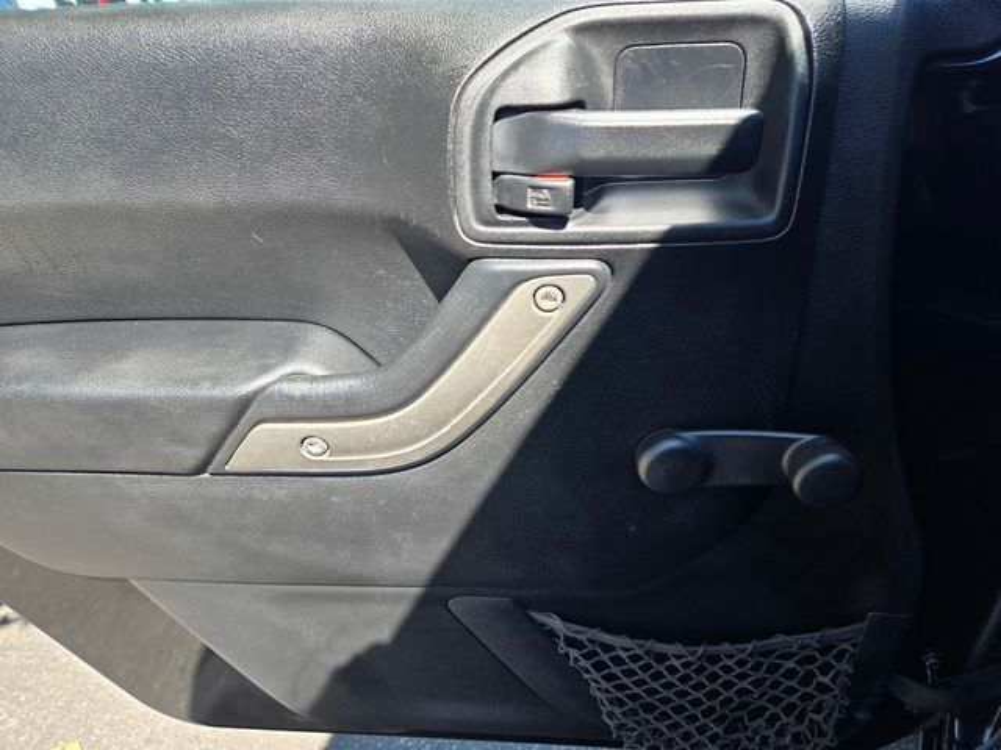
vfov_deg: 58.9
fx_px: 665
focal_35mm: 23
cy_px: 375
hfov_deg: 73.9
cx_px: 500
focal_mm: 5.4
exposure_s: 1/180
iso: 25
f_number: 1.8
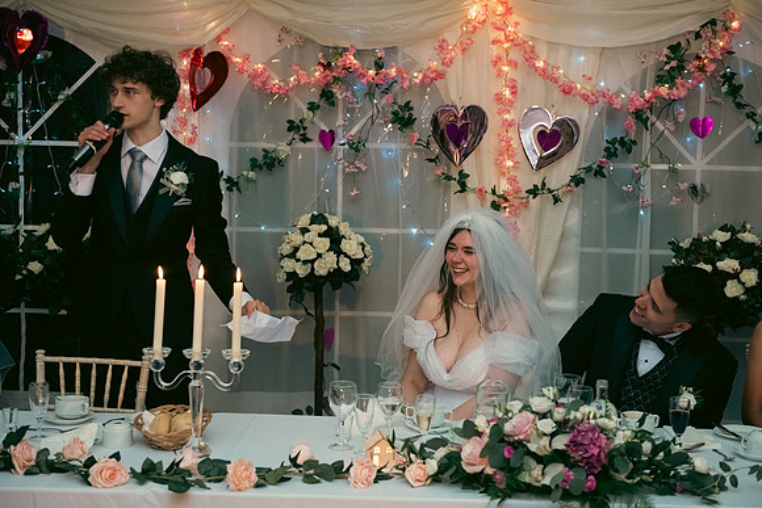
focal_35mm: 55
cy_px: 254
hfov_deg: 36.2
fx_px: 1164
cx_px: 381
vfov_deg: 24.6
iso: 800
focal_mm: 55
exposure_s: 1/160
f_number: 3.5
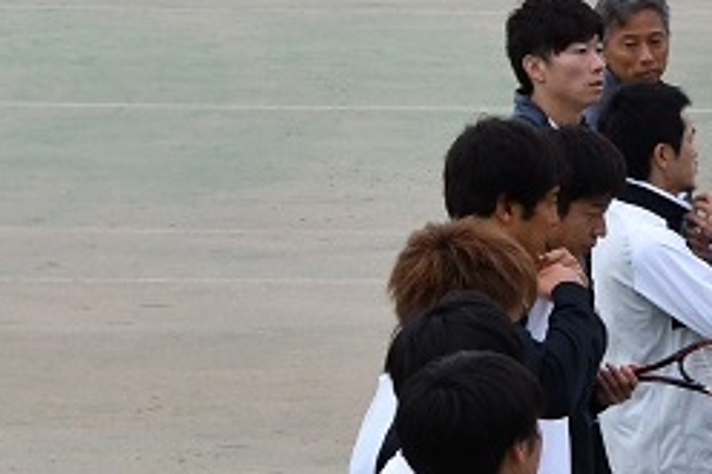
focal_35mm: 375
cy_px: 431
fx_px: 7411
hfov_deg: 5.4
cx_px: 1189
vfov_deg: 3.7
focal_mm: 62
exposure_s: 1/500
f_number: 11
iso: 800
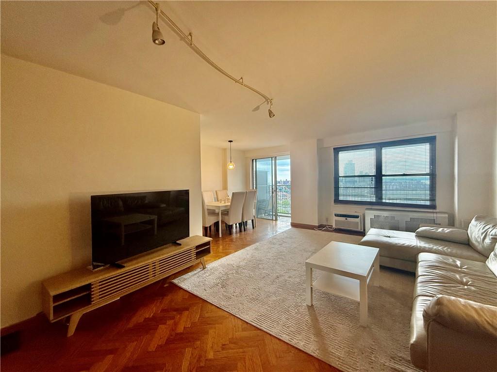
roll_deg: +0.9
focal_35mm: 14
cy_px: 186
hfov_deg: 102.1
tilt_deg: -0.9
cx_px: 248
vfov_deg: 85.7
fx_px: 201
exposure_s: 1/120
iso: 160
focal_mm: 2.22
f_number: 2.2
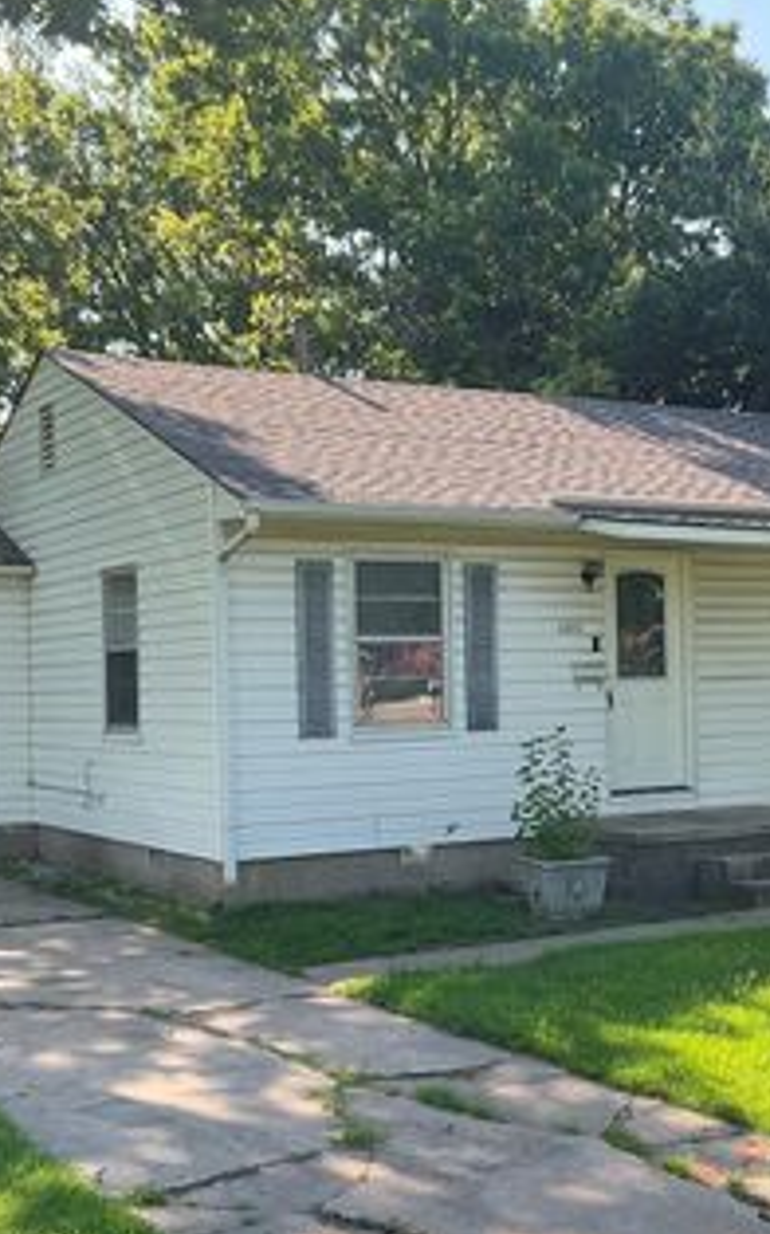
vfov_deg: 41.0
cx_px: 456
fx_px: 1647
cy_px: 674
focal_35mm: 49
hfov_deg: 26.3
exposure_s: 1/378
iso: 16
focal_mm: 3
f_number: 1.8
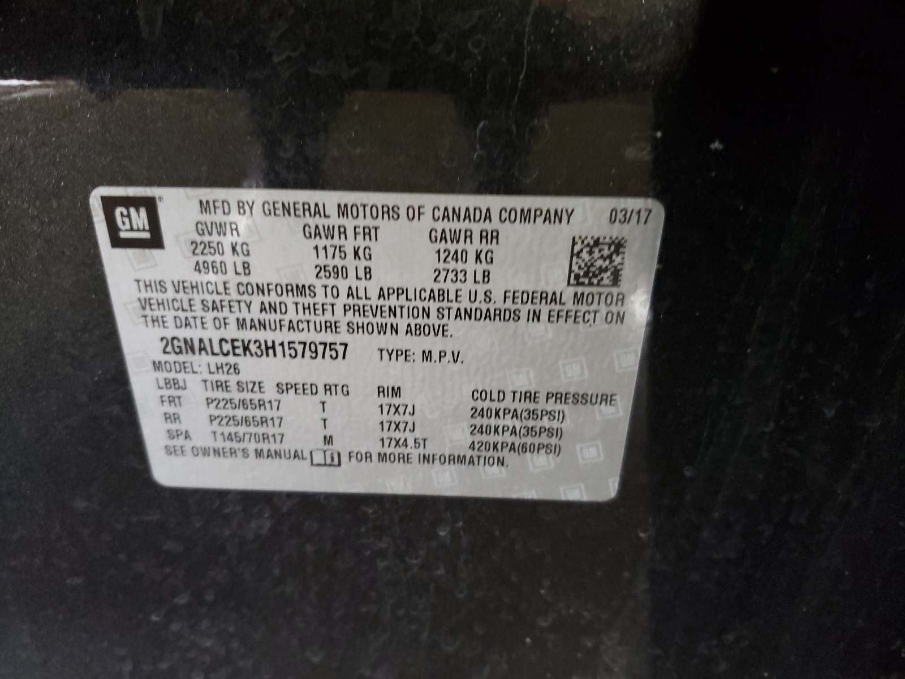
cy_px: 340
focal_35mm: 26
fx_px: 680
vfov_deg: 53.1
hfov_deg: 67.3
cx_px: 452
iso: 328
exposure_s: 1/30
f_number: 1.5
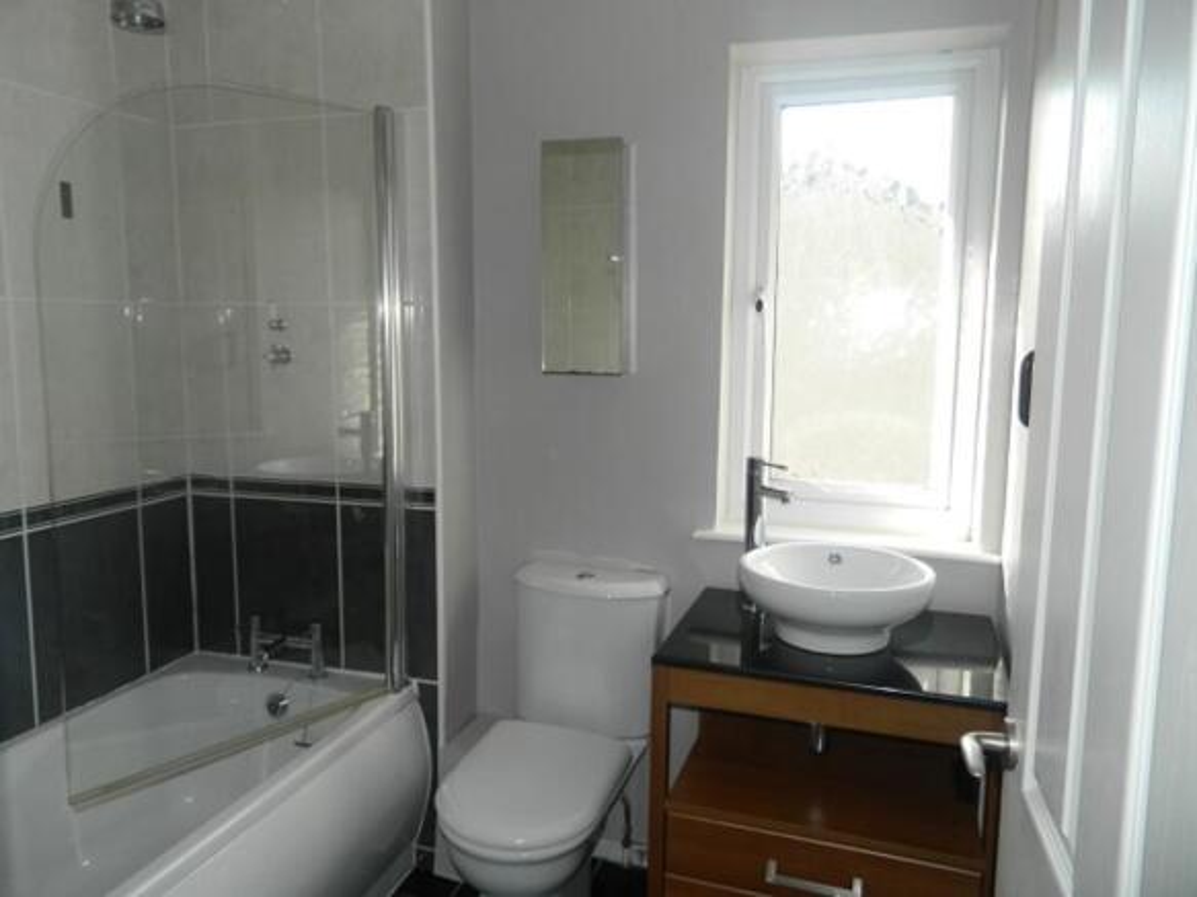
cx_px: 598
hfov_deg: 69.4
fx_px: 864
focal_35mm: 25
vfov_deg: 54.9
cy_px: 448
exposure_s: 1/50
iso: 80
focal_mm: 4.5
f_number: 3.1
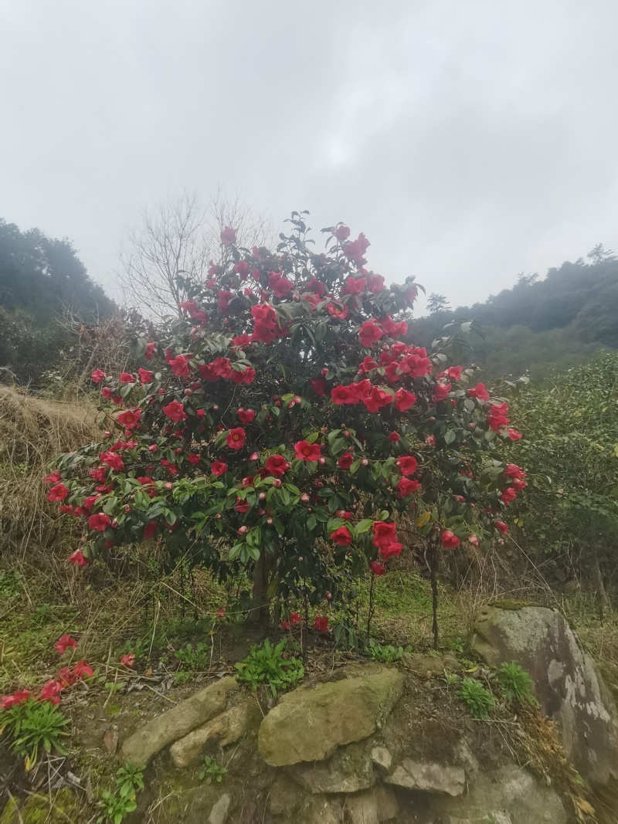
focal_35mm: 17
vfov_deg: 91.0
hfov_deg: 74.7
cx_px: 309
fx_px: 405
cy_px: 412
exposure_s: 1/161
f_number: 2.4
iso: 50
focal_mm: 1.78
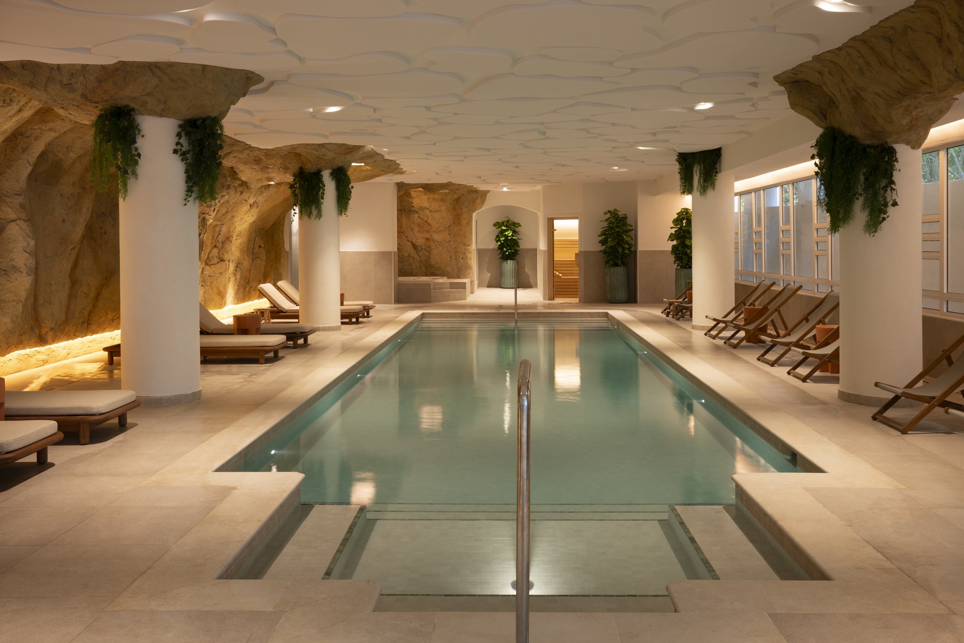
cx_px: 482
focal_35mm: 34
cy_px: 322
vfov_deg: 39.4
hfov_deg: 56.5
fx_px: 897
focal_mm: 33.5
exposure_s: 3
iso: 64
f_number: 10
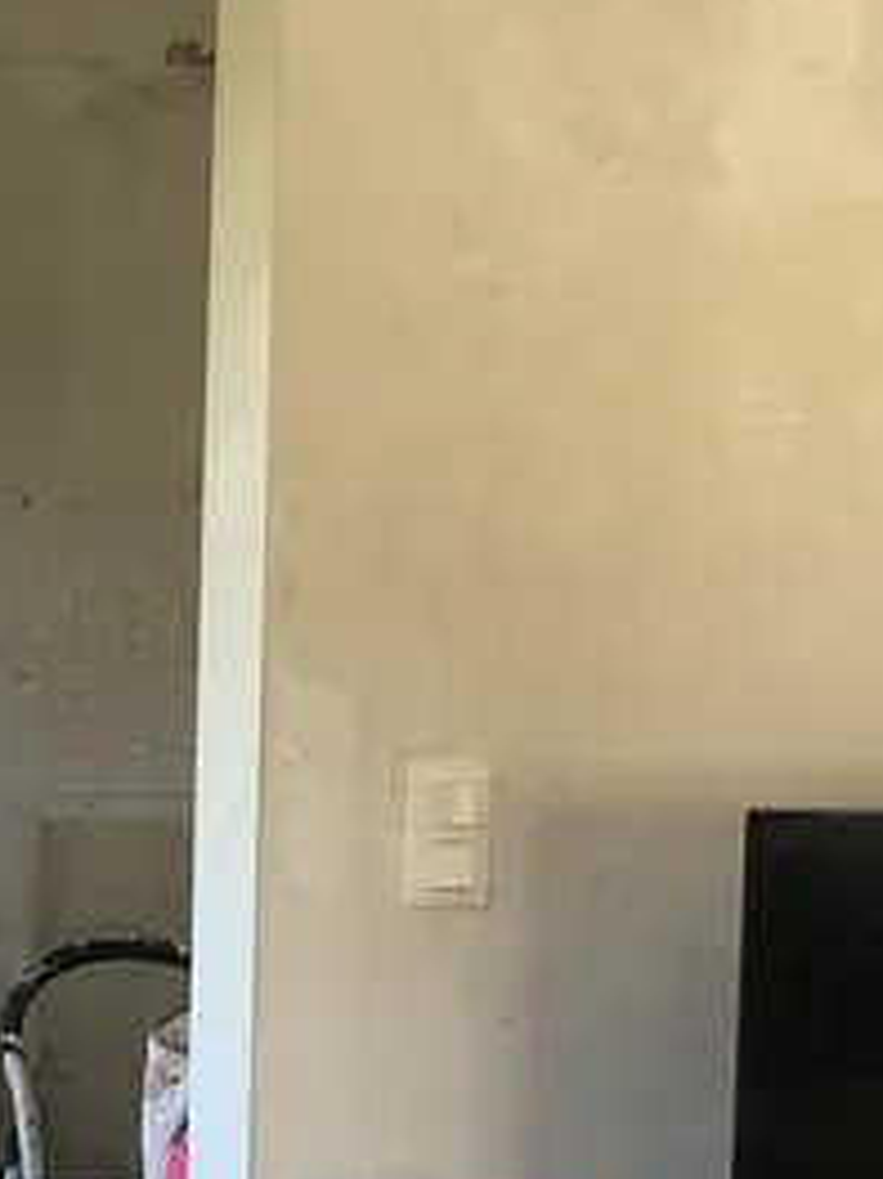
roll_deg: -0.6
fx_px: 3710
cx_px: -623
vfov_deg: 18.1
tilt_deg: -4.2
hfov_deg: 12.6
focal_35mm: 109
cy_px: 623
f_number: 1.8
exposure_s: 1/30
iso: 40
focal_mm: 3.99
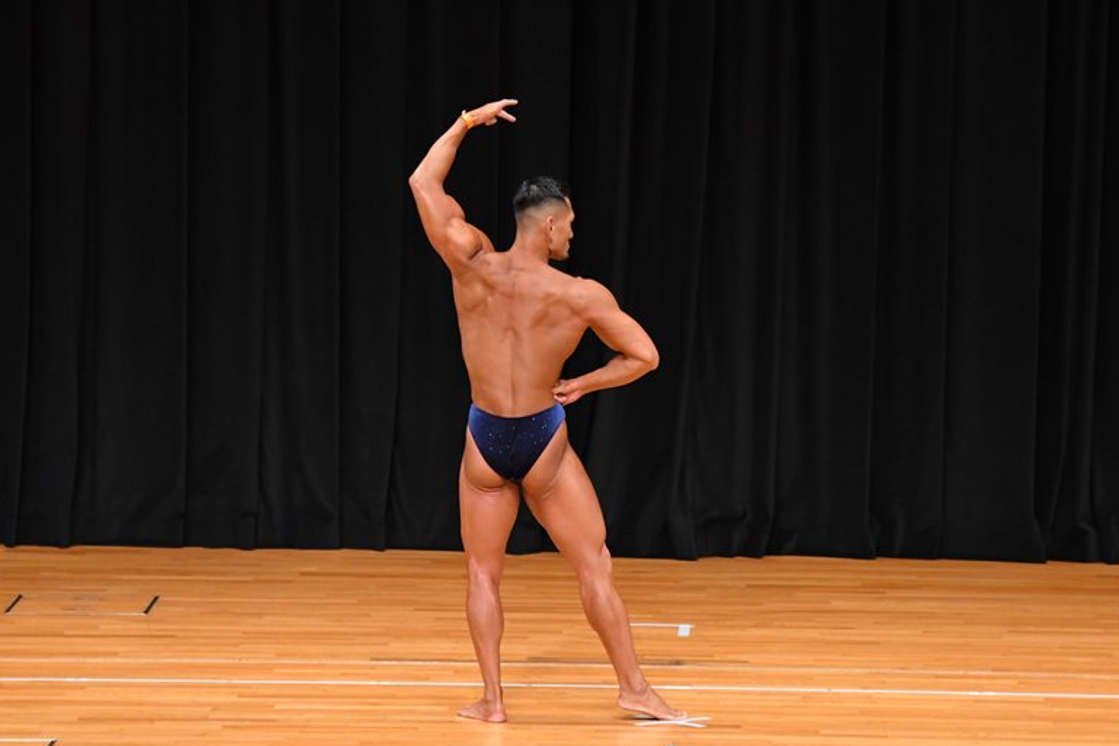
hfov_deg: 9.4
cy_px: 374
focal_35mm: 219
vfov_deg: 6.3
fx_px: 6807
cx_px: 559
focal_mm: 145
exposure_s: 1/400
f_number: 5.6
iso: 4000
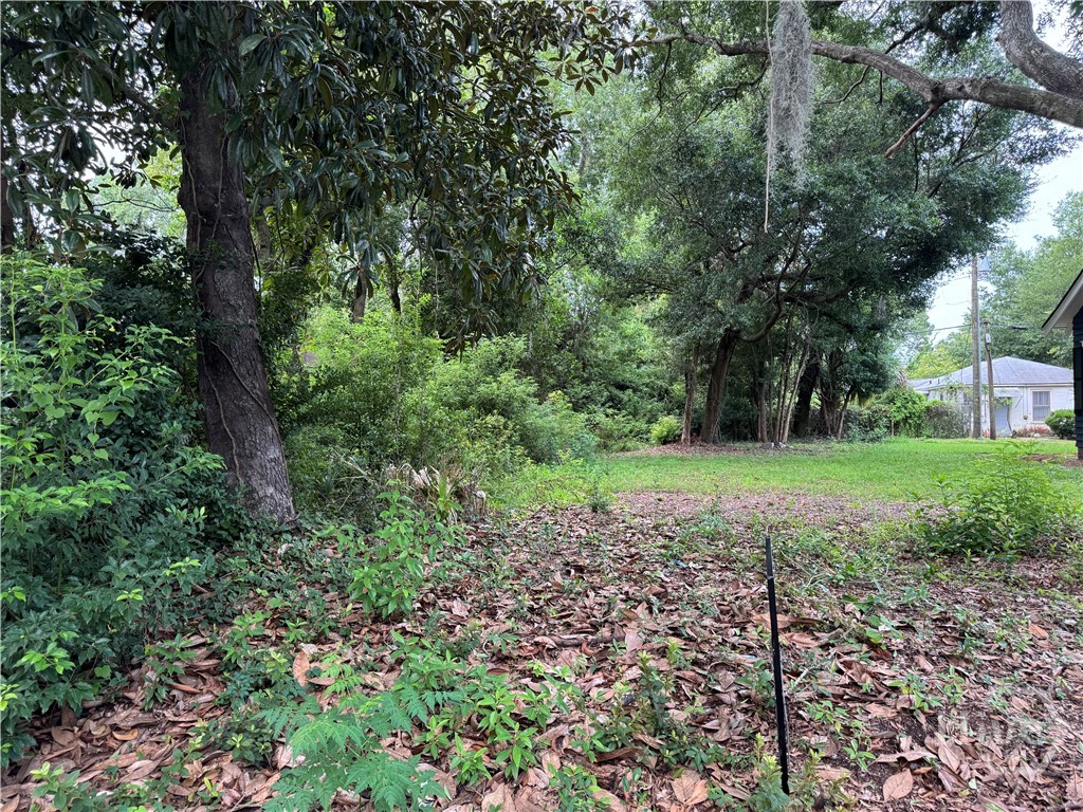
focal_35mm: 24
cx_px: 542
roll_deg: +0.3
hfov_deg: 71.6
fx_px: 751
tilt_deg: +1.1
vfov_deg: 56.8
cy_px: 406
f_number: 1.78
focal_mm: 6.76
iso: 200
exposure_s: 1/101
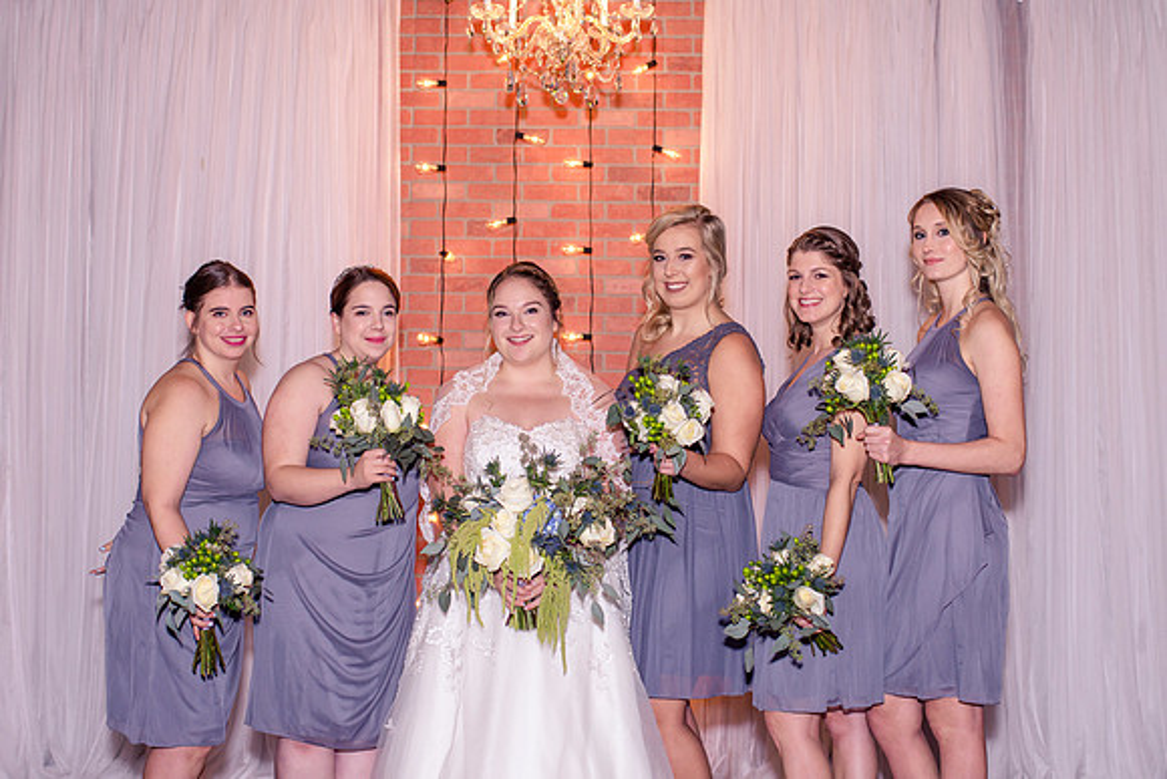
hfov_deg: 37.8
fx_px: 1702
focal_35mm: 52
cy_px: 390
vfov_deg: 25.8
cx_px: 584
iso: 250
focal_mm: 35
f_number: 2.8
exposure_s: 1/250
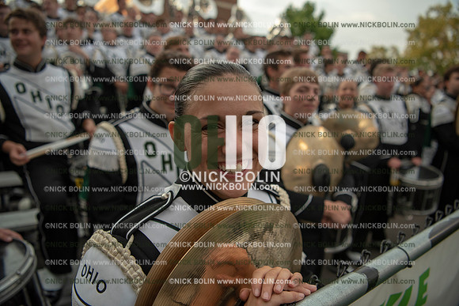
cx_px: 230
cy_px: 153
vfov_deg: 53.2
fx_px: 306
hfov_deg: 73.7
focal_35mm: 24
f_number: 3.2
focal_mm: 24
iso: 800
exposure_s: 1/1250
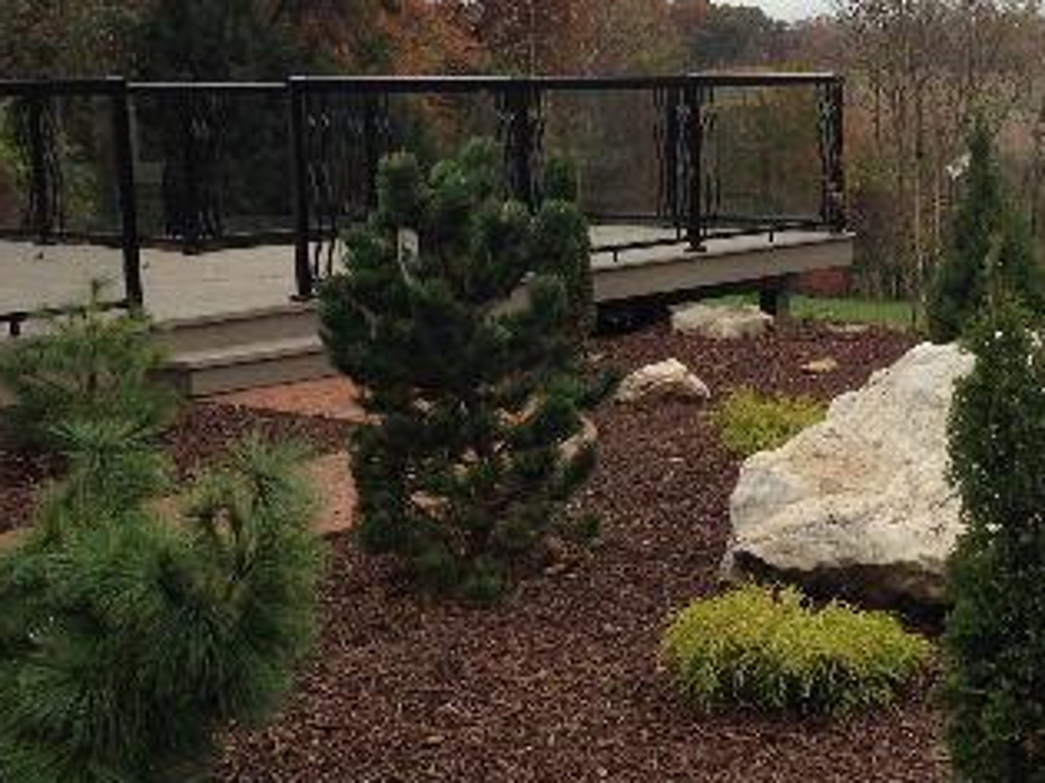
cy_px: 372
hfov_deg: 28.5
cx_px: 813
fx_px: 2022
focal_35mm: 67
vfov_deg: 21.9
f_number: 2.4
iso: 50
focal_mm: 4.12
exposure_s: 1/174
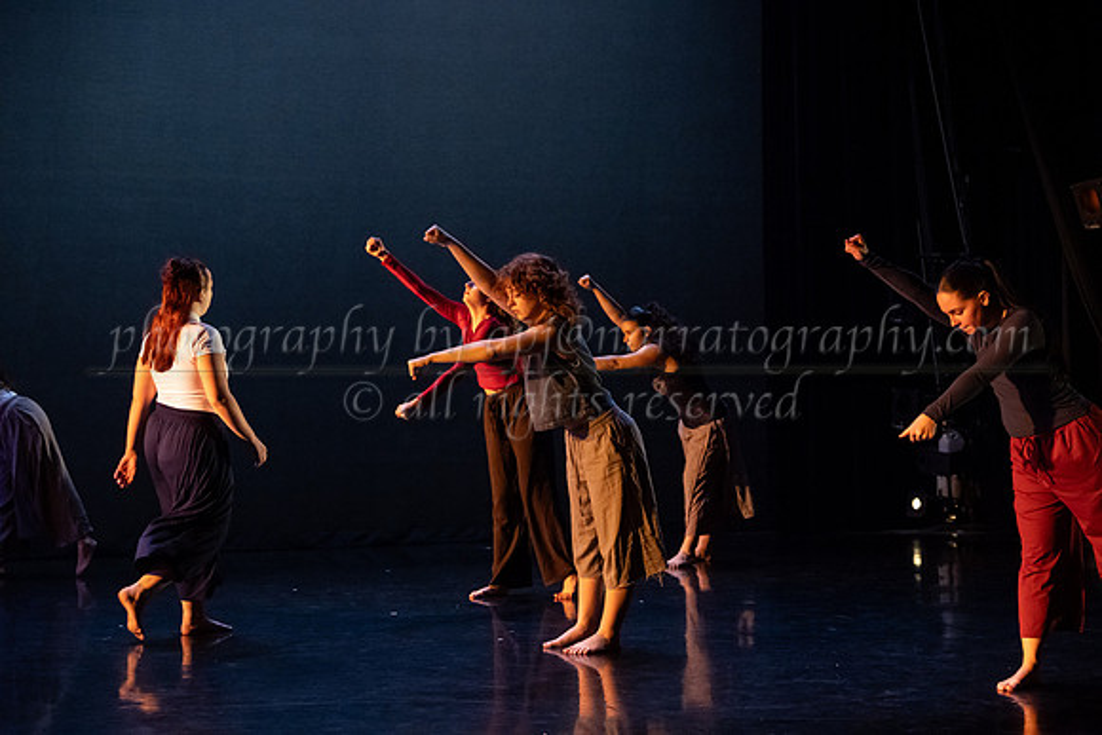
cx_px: 551
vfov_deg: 18.2
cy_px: 368
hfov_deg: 27.0
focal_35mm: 75
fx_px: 2296
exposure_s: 1/400
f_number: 4.5
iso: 4000
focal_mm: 75
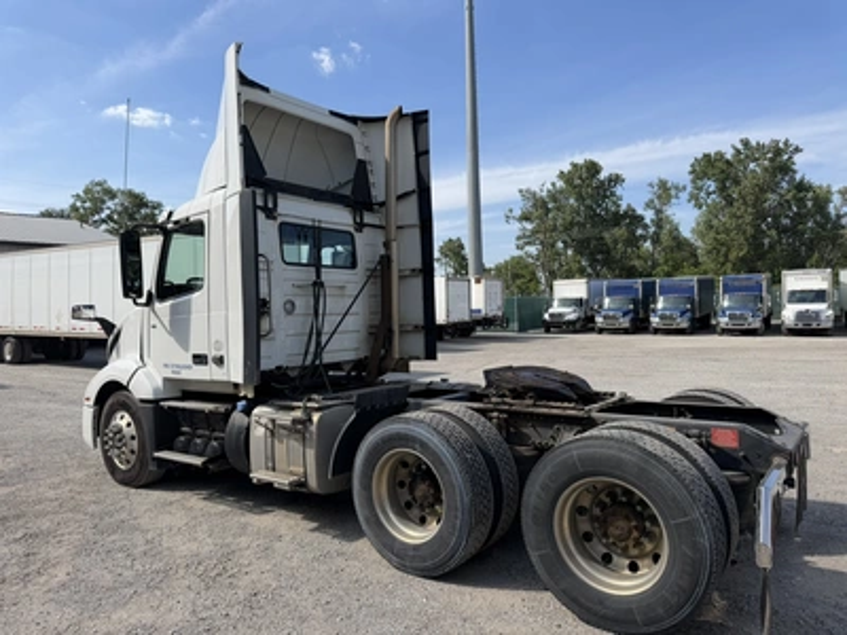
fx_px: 587
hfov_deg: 71.6
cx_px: 424
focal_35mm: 24
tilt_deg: +0.1
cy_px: 318
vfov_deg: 56.8
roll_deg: +1.3
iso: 80
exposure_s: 1/3759
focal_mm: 6.76
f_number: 1.78
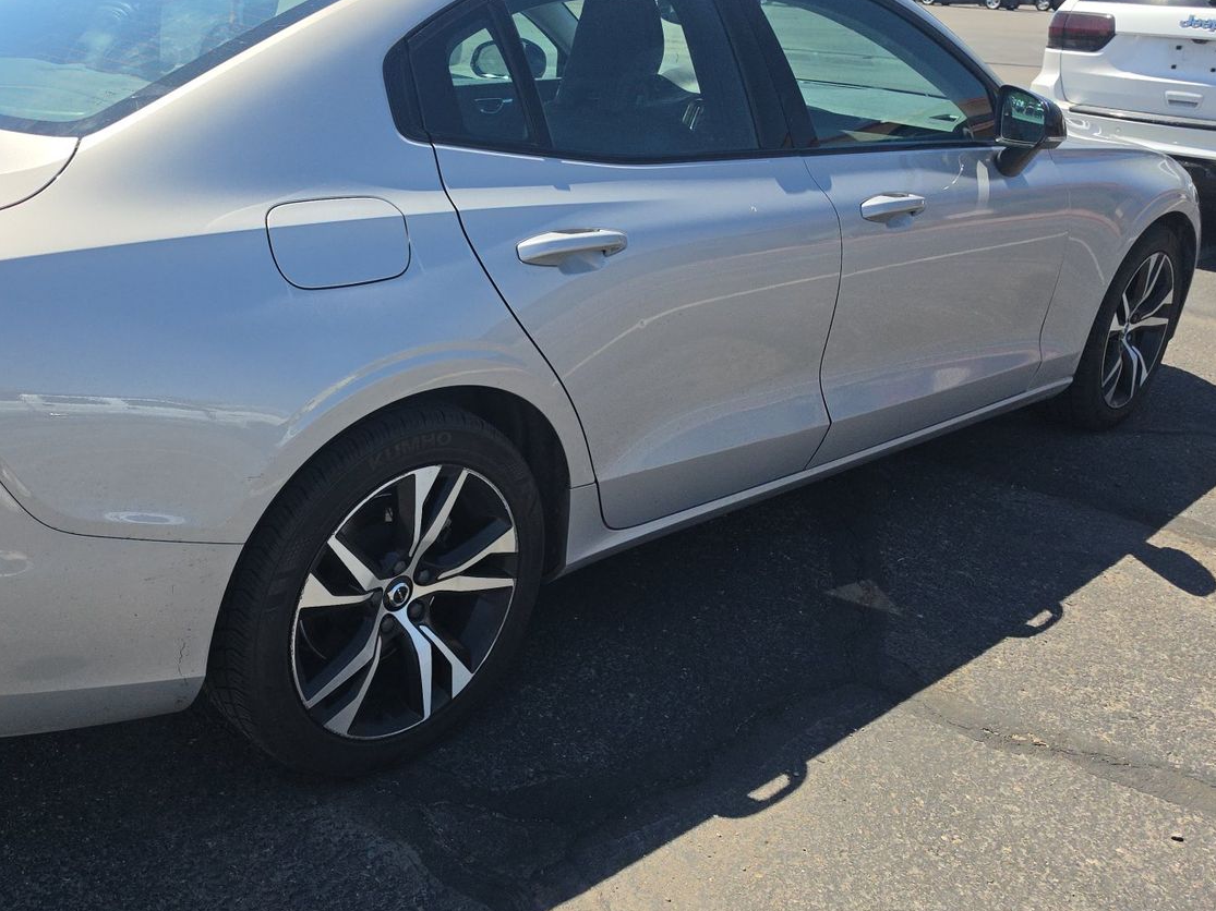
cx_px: 400
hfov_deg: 54.2
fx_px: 1159
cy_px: 403
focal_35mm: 33
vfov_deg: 42.9
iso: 65
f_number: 1.4
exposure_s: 1/7940
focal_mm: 6.5
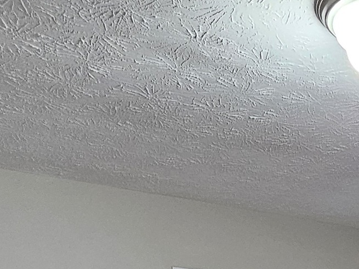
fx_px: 633
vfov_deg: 17.3
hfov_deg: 31.1
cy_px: 540
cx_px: 272
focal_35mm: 61
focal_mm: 2.2
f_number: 2.2
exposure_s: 1/40
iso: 320
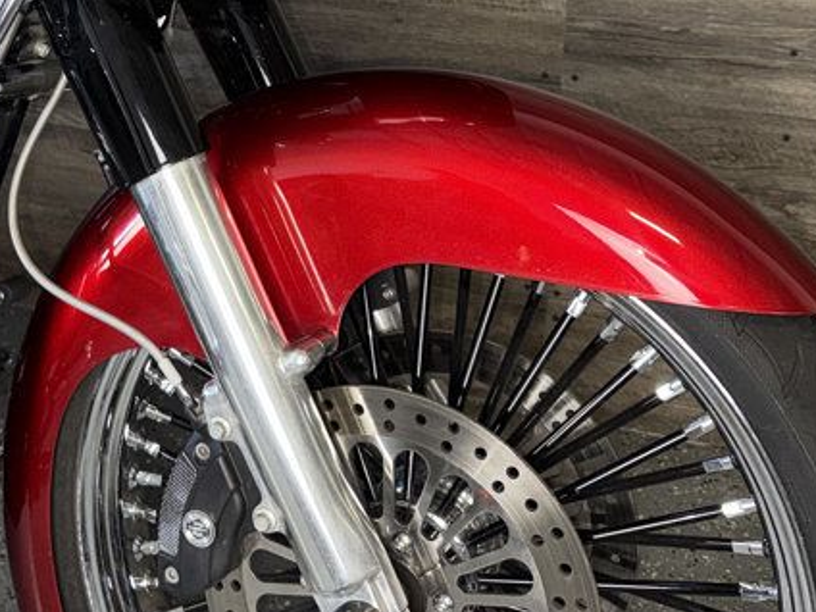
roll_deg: +0.6
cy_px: -65
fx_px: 1367
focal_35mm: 58
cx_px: 133
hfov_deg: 32.1
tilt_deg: -13.4
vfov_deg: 23.6
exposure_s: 1/31
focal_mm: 6.76
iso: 80
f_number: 1.78
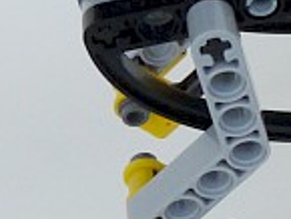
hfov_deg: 9.8
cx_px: 566
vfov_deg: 7.9
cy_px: 6
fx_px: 1582
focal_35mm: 188
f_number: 8
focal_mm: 6
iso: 100
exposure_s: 1/60
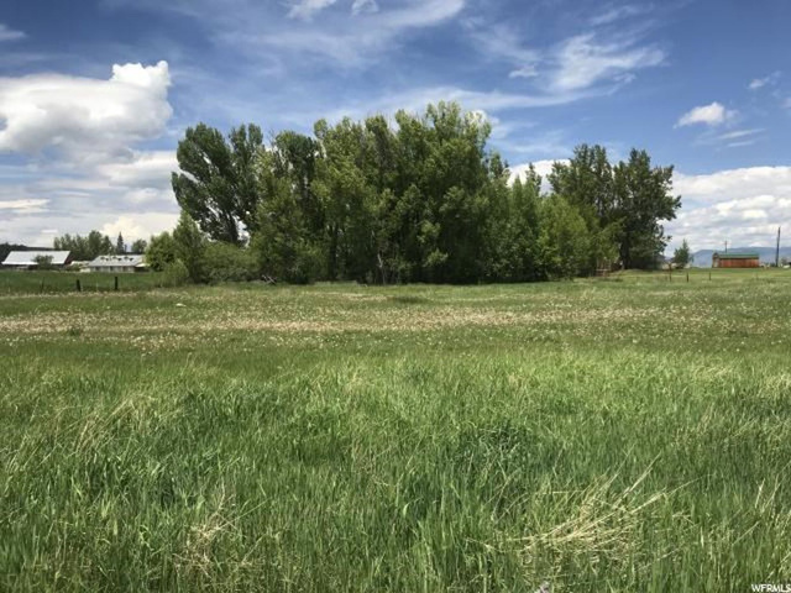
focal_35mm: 28
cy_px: 296
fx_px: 640
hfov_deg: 63.4
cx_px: 396
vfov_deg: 49.7
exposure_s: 1/2994
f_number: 1.8
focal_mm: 3.99
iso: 20
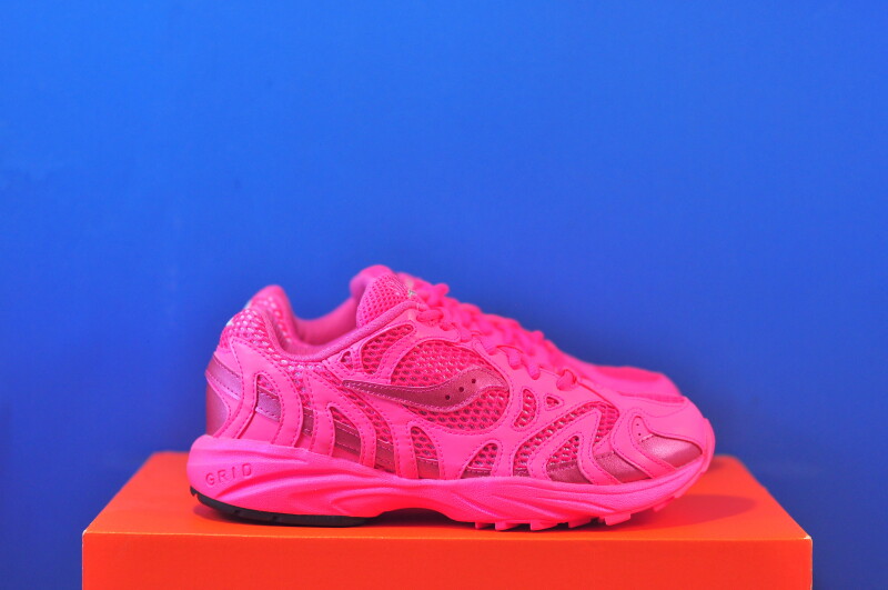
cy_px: 295
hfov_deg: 27.0
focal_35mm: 75
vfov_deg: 18.1
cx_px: 444
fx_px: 1847
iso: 250
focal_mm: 50
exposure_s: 1/320
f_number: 2.5
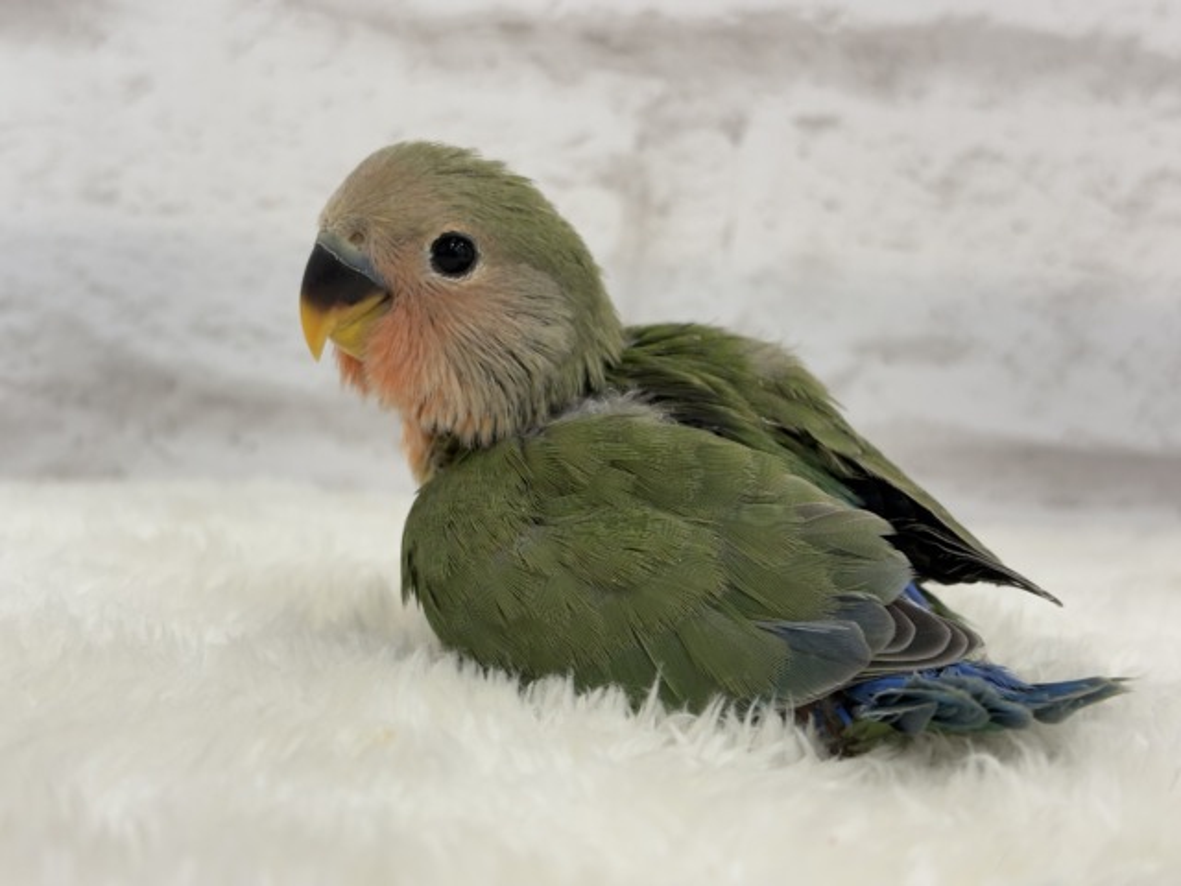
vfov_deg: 28.0
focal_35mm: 52
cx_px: 590
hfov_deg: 36.8
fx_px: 1774
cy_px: 443
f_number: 1.6
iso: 40
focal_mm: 5.96
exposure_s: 1/50
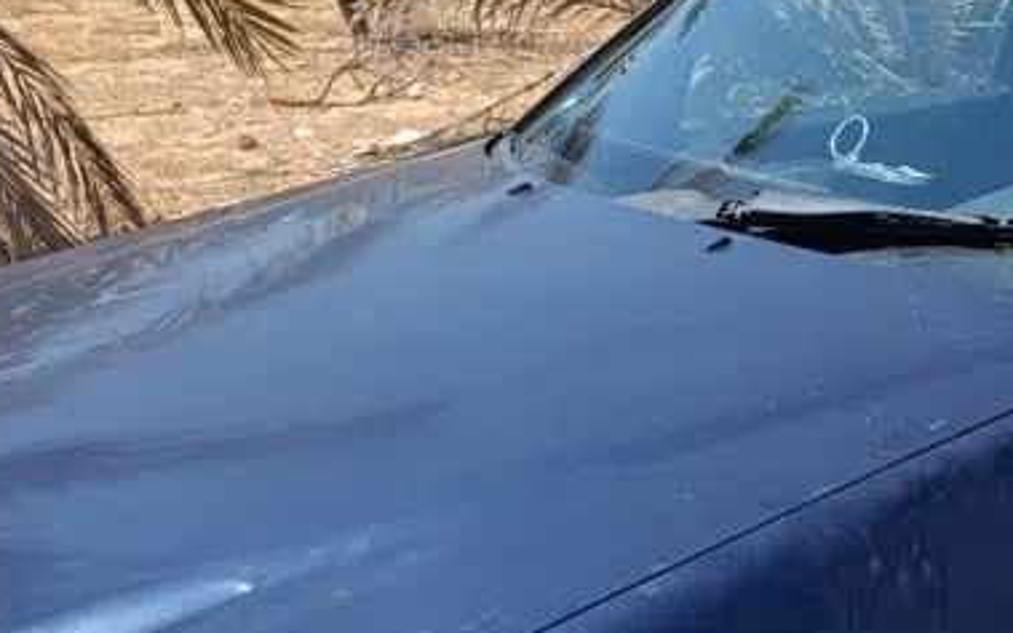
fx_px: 1822
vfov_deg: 19.2
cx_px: 1294
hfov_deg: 26.6
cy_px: 613
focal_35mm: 66
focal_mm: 6.11
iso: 50
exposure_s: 1/402
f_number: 1.7
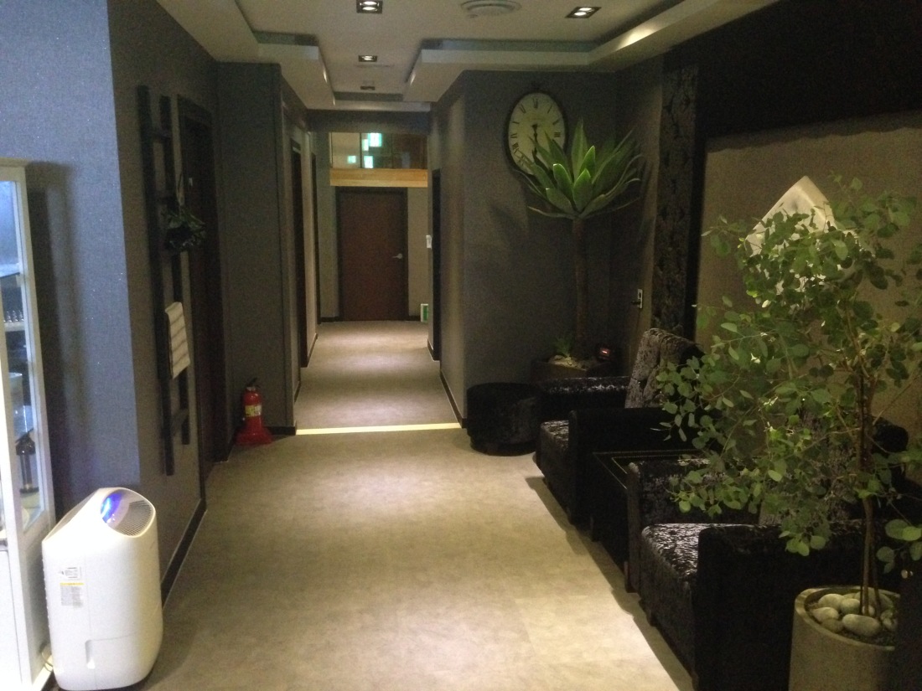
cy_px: 346
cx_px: 461
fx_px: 879
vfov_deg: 42.9
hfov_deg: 55.4
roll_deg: -1.0
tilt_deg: -7.8
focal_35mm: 33
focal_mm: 4.12
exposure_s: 1/15
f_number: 2.4
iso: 800
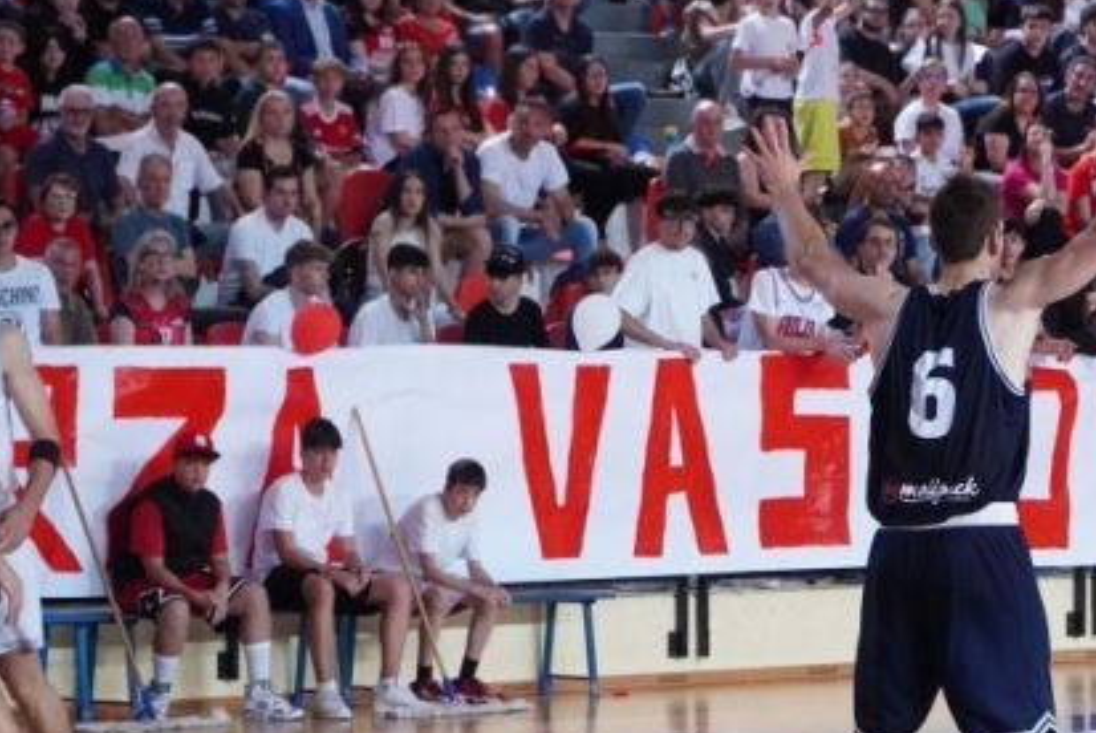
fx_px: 5757
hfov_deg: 10.8
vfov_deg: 7.3
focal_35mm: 189
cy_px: 459
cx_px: 1014
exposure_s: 1/800
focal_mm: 65
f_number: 5
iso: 5000
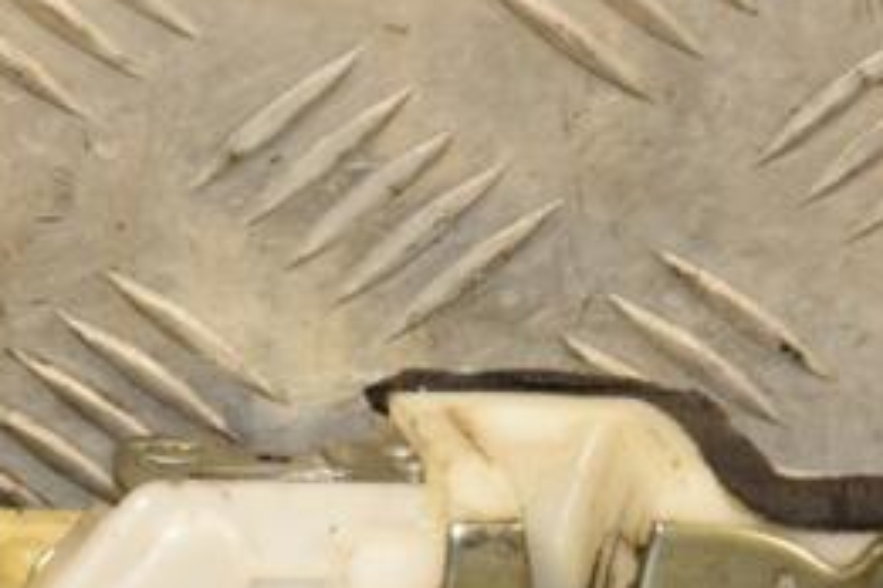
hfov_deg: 5.7
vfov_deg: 3.8
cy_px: 591
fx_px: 8882
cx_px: 176
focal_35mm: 362
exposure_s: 1/200
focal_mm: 105
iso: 800
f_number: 6.3
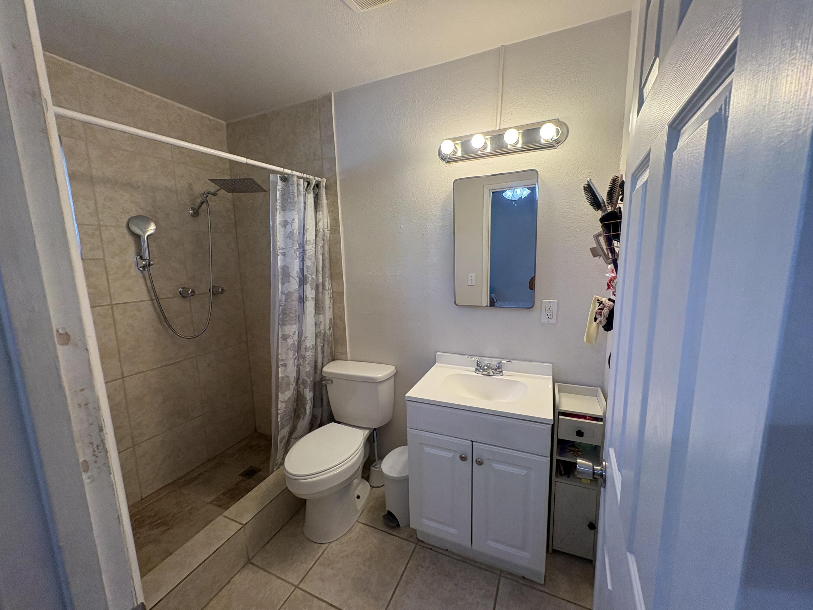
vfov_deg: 85.7
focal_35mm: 14
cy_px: 305
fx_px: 329
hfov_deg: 102.1
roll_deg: +1.3
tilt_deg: -9.5
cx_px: 406
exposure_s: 1/120
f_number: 2.2
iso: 160
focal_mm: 2.22
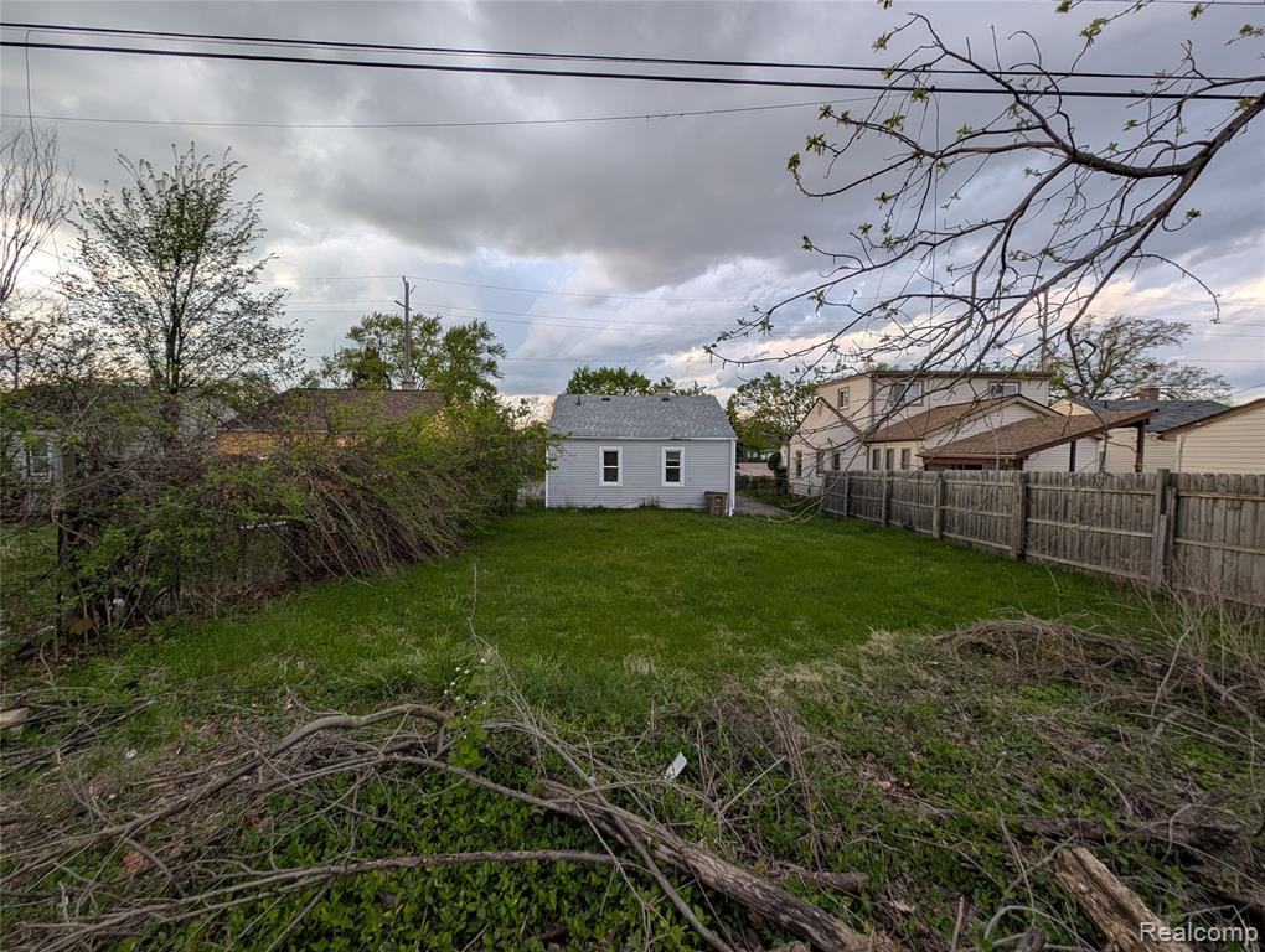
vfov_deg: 94.6
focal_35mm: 12
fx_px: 439
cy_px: 476
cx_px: 632
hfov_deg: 110.5
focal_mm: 2.23
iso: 39
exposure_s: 1/399
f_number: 1.95
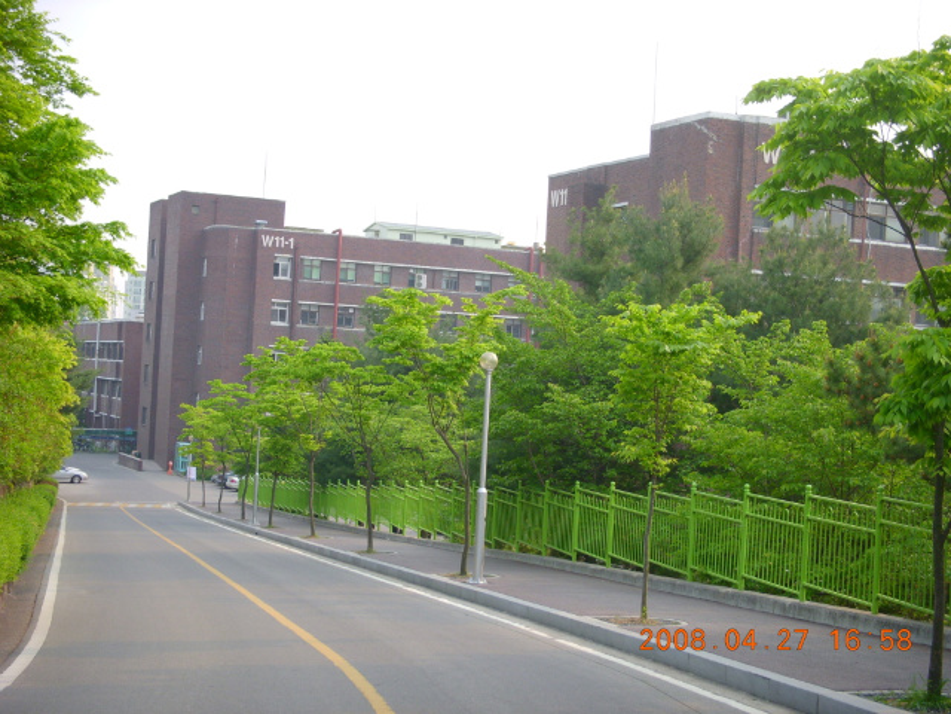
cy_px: 357
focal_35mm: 57
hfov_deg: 33.8
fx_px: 1566
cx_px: 476
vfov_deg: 25.7
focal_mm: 9.4
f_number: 3.6
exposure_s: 1/200
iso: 100
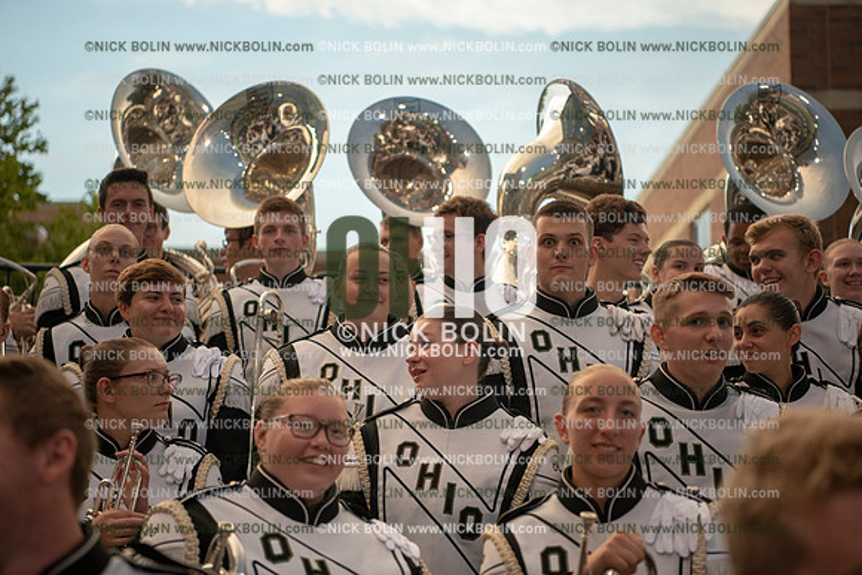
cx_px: 431
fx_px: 1676
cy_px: 288
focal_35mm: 70
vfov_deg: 19.5
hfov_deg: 28.8
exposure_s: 1/400
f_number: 3.2
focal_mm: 70
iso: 800
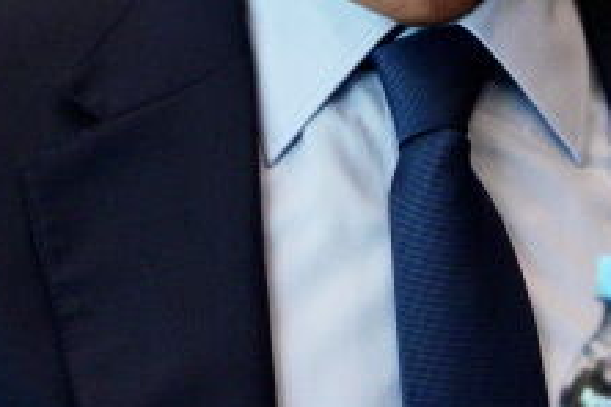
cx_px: 366
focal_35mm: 1173
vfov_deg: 1.2
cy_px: -33
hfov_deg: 1.8
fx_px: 19907
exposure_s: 1/125
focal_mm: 289
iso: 4000
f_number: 5.6
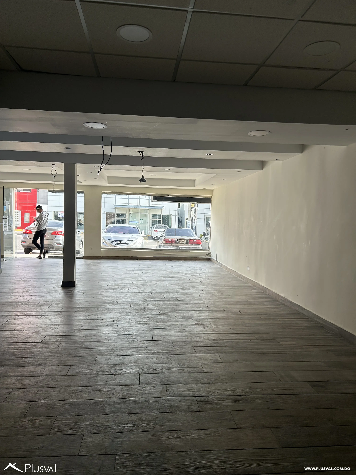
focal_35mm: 26
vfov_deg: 67.3
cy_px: 238
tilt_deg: -3.9
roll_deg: -1.5
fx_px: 357
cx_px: 178
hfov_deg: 53.1
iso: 50
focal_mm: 5.7
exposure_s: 1/352
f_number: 1.5
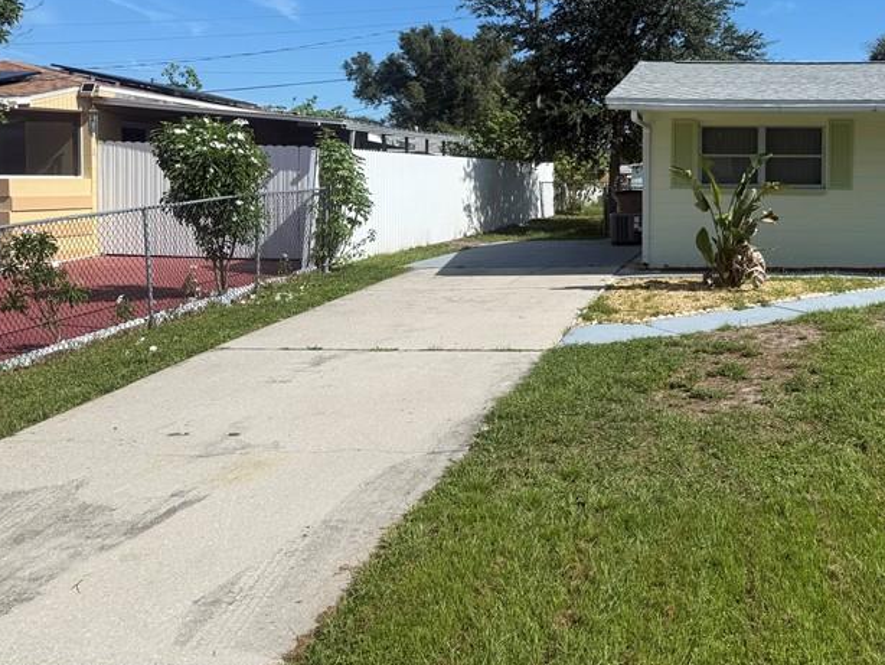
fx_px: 1023
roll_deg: -0.5
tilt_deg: -2.0
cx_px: 715
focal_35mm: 40
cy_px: 213
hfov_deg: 44.4
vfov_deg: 35.6
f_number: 1.78
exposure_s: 1/5319
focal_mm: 6.76
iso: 80
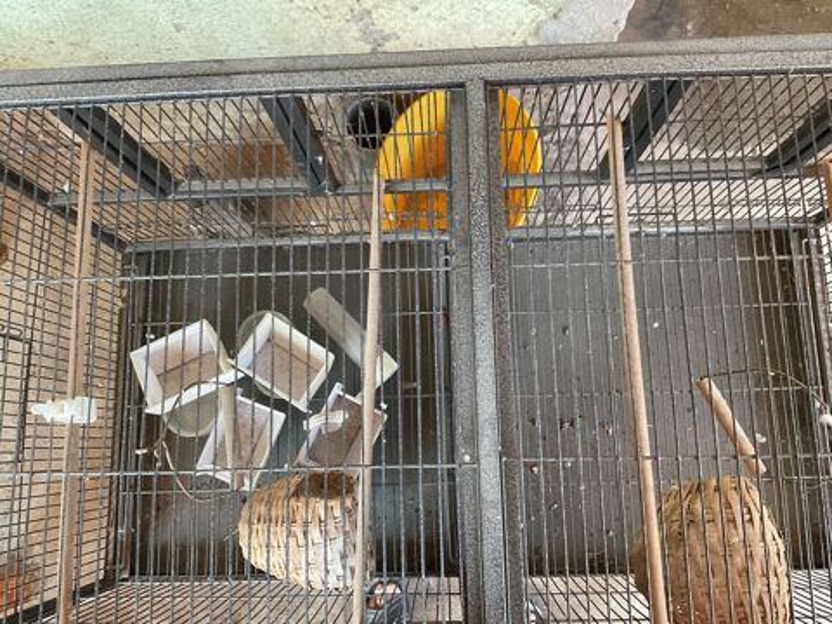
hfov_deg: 61.7
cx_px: 416
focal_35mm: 29
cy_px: 312
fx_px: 697
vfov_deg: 48.2
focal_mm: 3
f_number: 1.8
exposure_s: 1/60
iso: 125
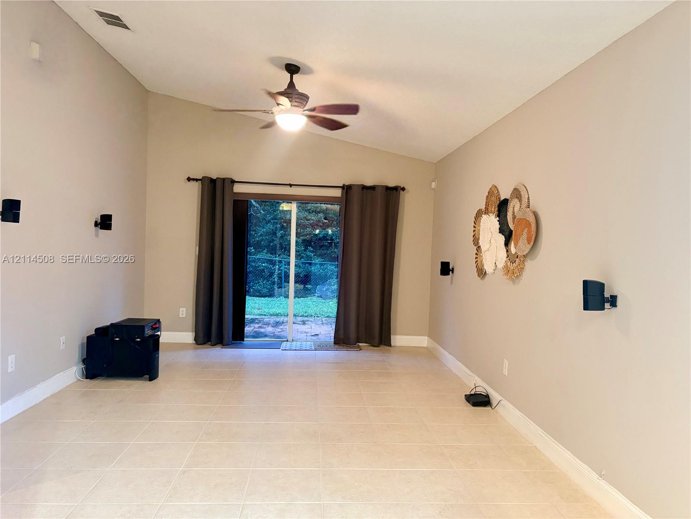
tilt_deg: -1.6
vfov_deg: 53.1
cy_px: 260
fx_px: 519
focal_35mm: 26
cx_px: 346
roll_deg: -1.9
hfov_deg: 67.3
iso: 500
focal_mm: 5.96
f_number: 1.6
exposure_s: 1/40
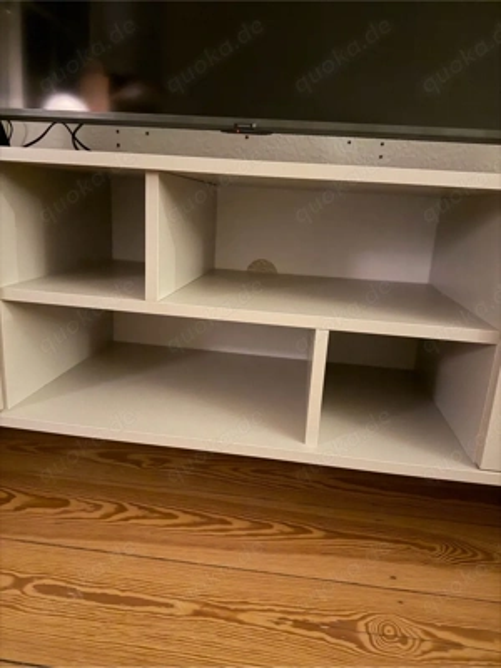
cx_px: 250
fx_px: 463
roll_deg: -3.3
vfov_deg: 71.6
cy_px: 334
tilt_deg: -14.4
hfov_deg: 56.8
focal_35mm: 24
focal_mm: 6.76
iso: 1000
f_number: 1.78
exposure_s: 1/13
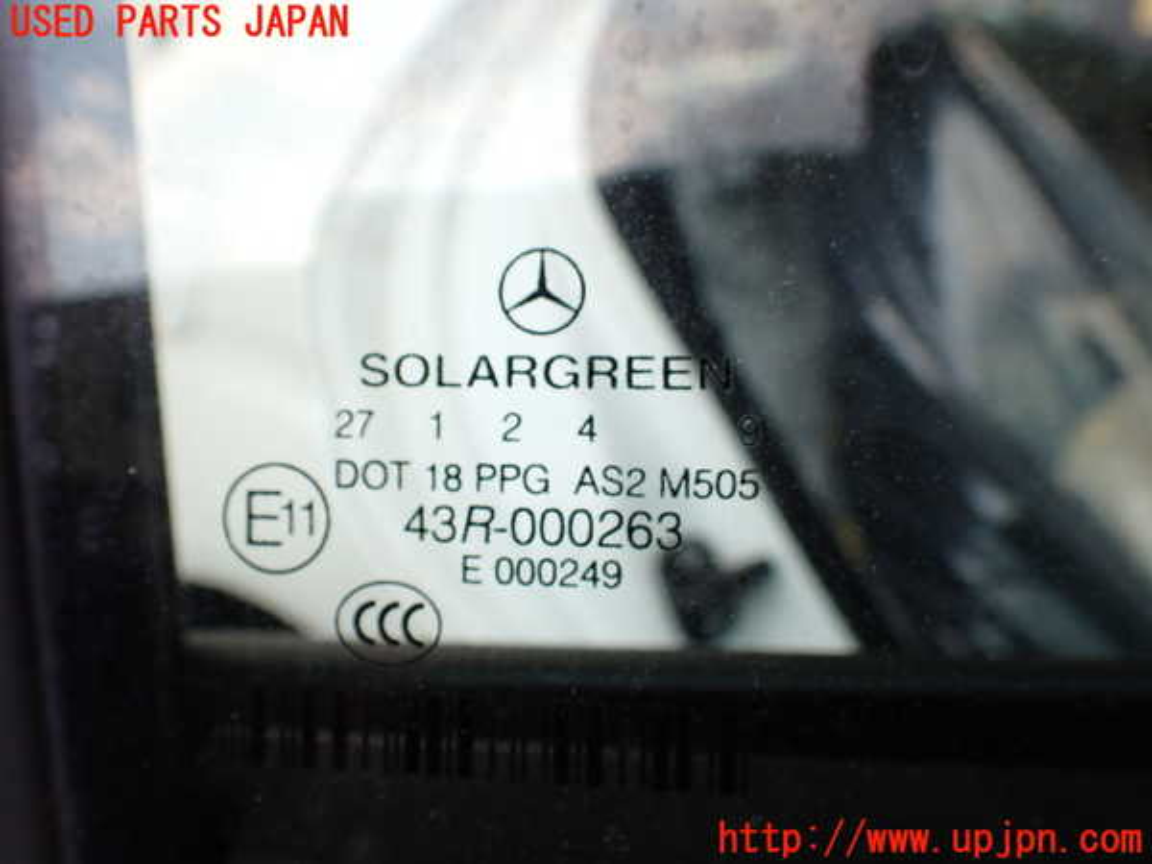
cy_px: 432
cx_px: 576
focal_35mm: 30
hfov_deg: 60.0
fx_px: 998
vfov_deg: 46.8
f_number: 3.2
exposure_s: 1/400
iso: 100
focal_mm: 5.4
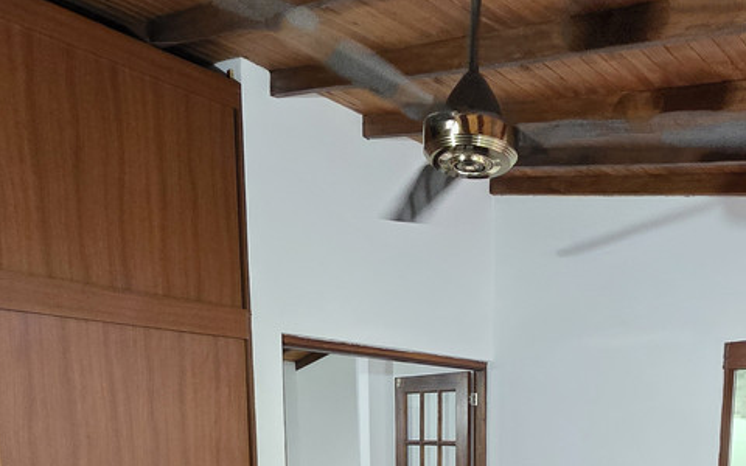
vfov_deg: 32.9
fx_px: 630
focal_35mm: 31
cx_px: 504
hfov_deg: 59.7
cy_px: 565
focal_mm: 2.2
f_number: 1.9
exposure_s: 1/24
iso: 1000
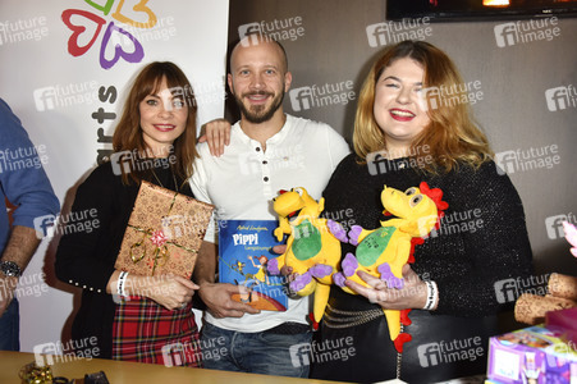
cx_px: 288
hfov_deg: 50.7
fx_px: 609
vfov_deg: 35.0
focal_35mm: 38
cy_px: 192
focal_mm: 38
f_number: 5.6
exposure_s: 1/60
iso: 1000
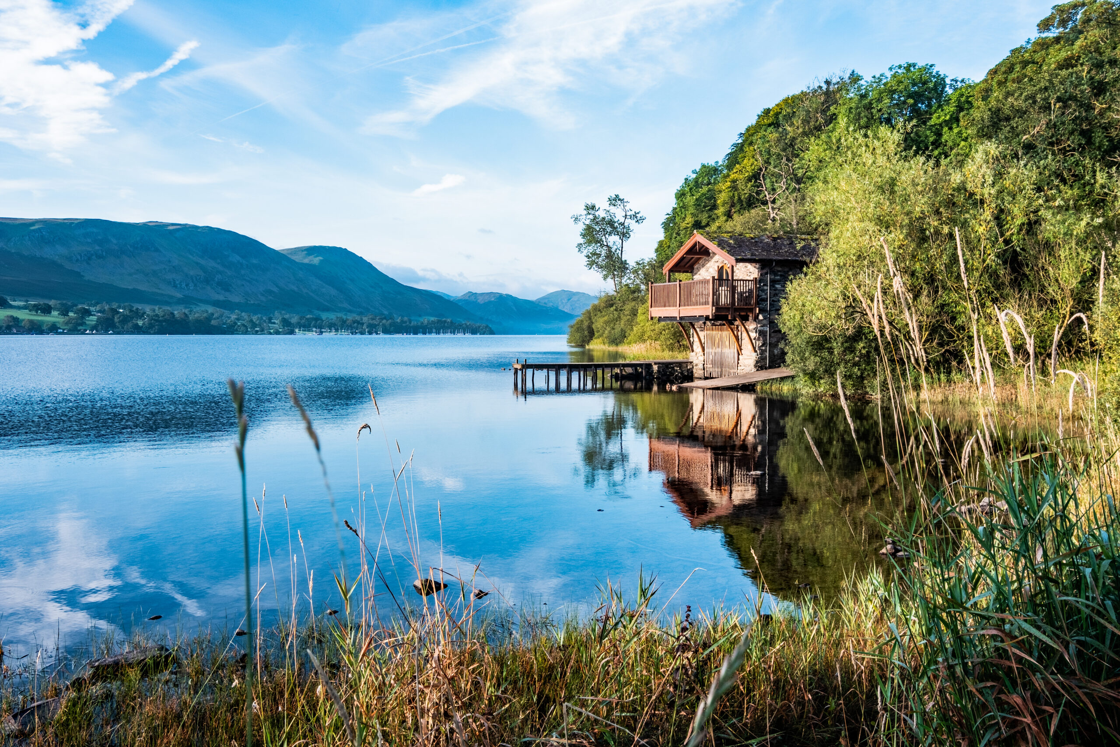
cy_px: 374
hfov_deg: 63.7
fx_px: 902
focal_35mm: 29
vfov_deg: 45.0
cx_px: 560
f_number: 11
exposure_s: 1/25
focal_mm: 19.1
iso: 200
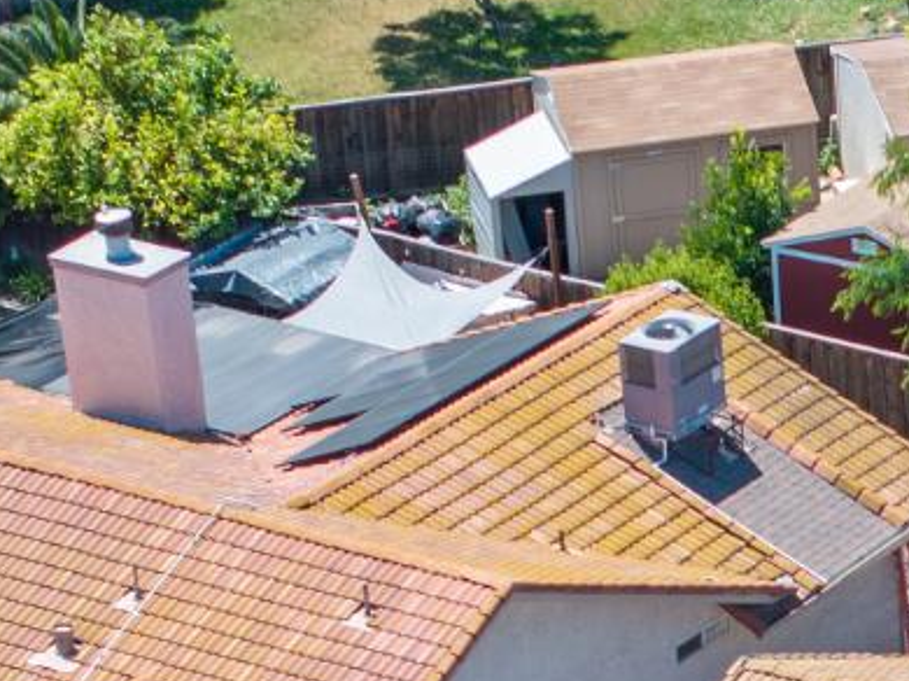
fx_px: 7059
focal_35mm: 269
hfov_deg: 7.2
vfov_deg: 5.4
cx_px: 1478
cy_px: 1276
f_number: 2.8
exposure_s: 1/640
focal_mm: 19.35
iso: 110
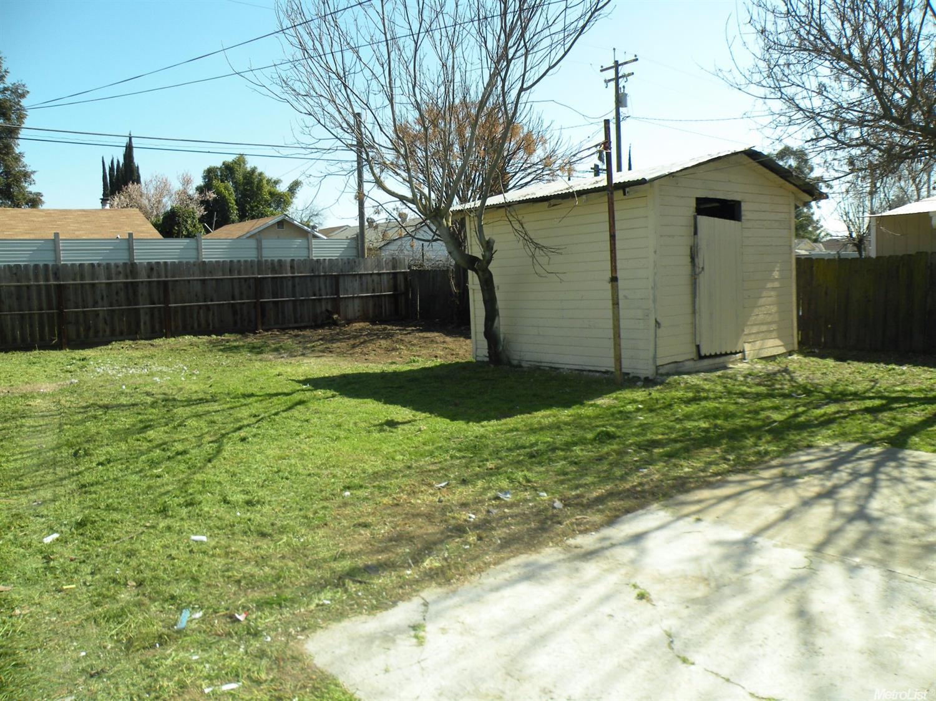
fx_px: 730
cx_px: 468
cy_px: 350
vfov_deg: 51.3
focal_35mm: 27
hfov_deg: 65.3
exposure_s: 1/1000
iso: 94
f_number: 2.8
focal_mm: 4.7
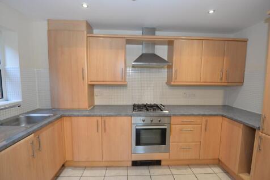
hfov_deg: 100.4
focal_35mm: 15
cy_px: 90
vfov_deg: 77.3
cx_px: 135
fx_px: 112
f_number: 4
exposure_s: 1/60
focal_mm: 15
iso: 720
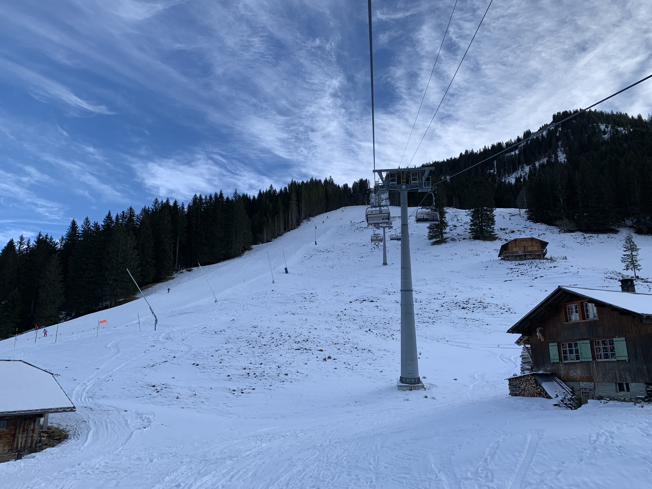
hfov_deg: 67.3
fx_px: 490
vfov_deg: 53.1
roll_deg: -1.1
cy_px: 244
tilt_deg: +16.6
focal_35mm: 26
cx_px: 326
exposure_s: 1/1634
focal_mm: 4.25
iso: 25
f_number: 1.8
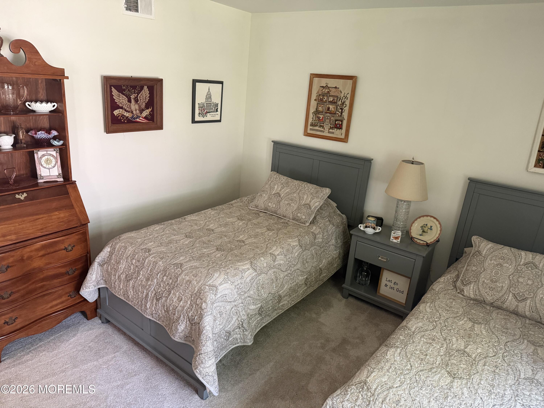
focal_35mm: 24
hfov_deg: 71.6
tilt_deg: -16.0
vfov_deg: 56.8
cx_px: 272
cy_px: 204
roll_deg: -5.4
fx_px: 377
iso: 400
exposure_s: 1/60
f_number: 1.78
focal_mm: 6.76
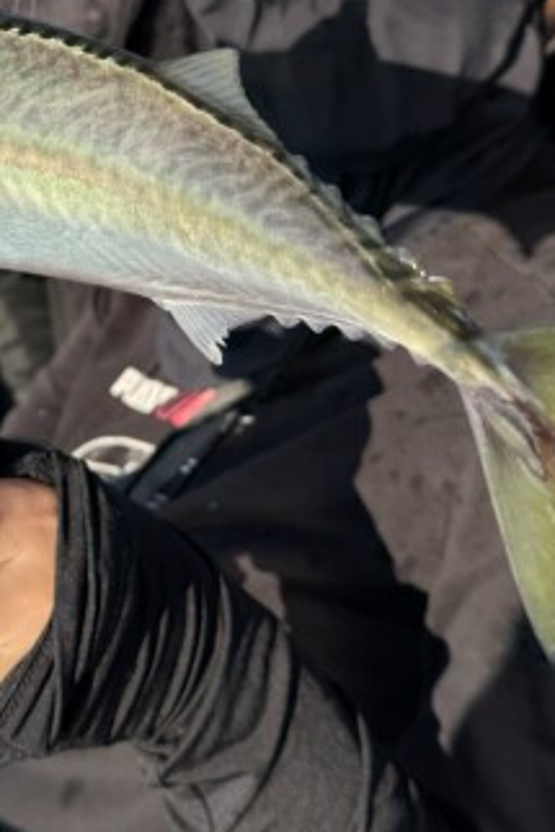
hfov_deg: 21.7
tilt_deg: -24.2
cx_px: 111
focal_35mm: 62
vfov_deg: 31.5
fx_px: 1432
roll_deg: -0.1
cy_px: 168
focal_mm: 6.76
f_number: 1.78
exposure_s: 1/2703
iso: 80
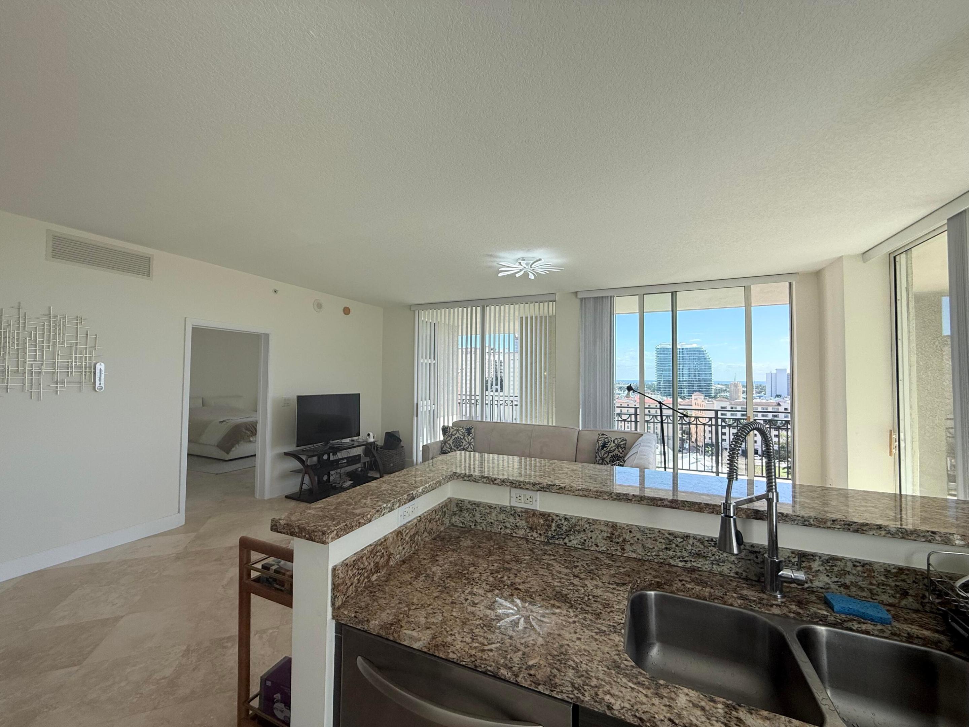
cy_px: 364
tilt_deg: +1.6
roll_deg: -0.9
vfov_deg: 85.7
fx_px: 392
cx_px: 484
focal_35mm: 14
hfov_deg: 102.1
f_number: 2.2
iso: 64
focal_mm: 2.22
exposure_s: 1/694
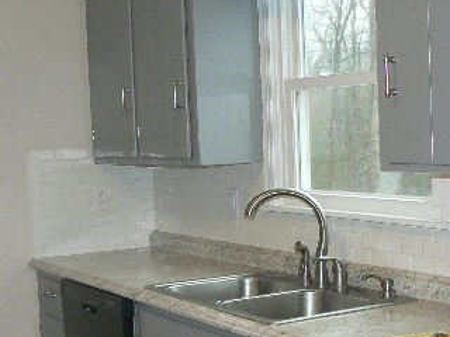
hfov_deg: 27.0
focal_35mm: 72
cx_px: 248
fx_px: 936
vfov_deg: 20.2
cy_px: 265
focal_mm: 6
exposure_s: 1/30
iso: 100
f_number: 2.8
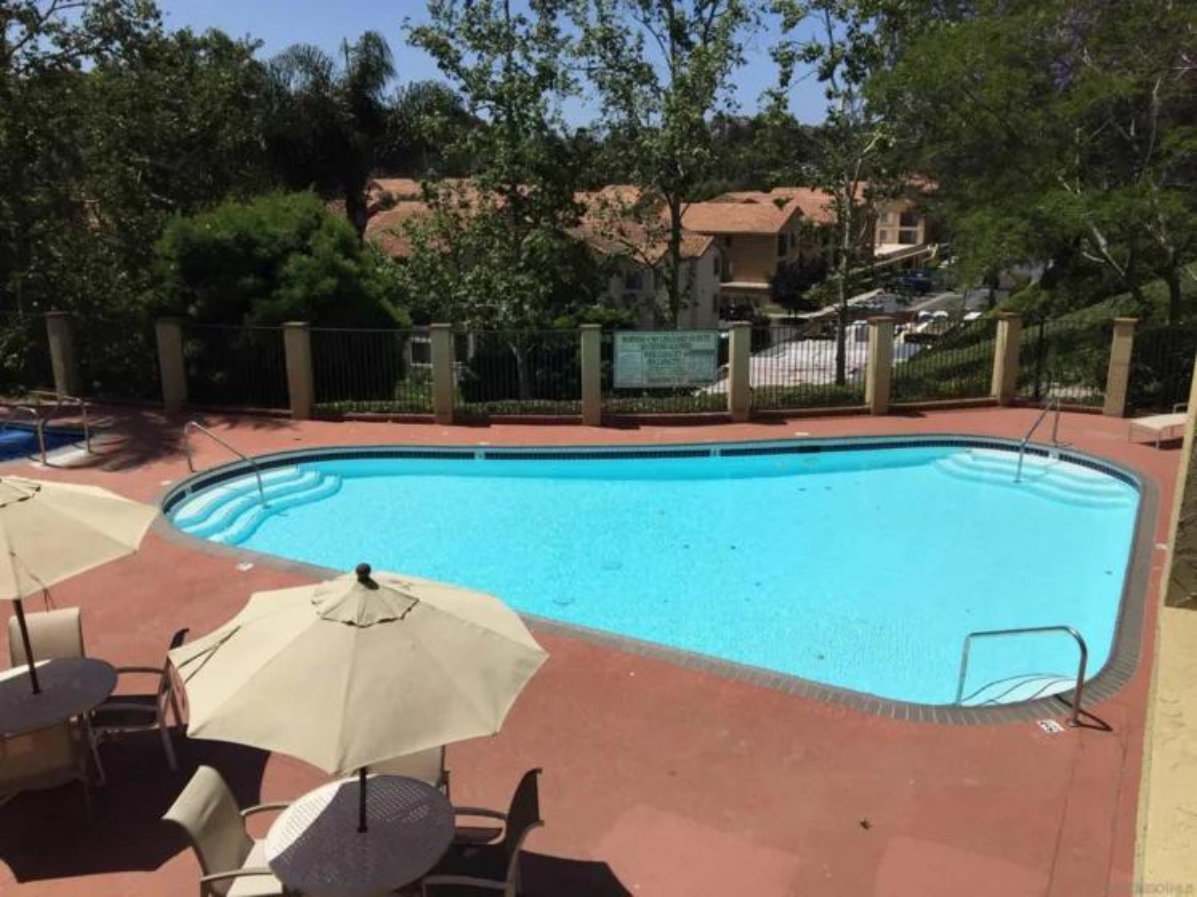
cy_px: 448
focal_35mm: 29
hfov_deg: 61.7
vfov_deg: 48.2
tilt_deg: -14.6
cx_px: 598
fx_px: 1003
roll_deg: +1.1
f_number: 2.2
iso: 32
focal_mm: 4.15
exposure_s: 1/6623
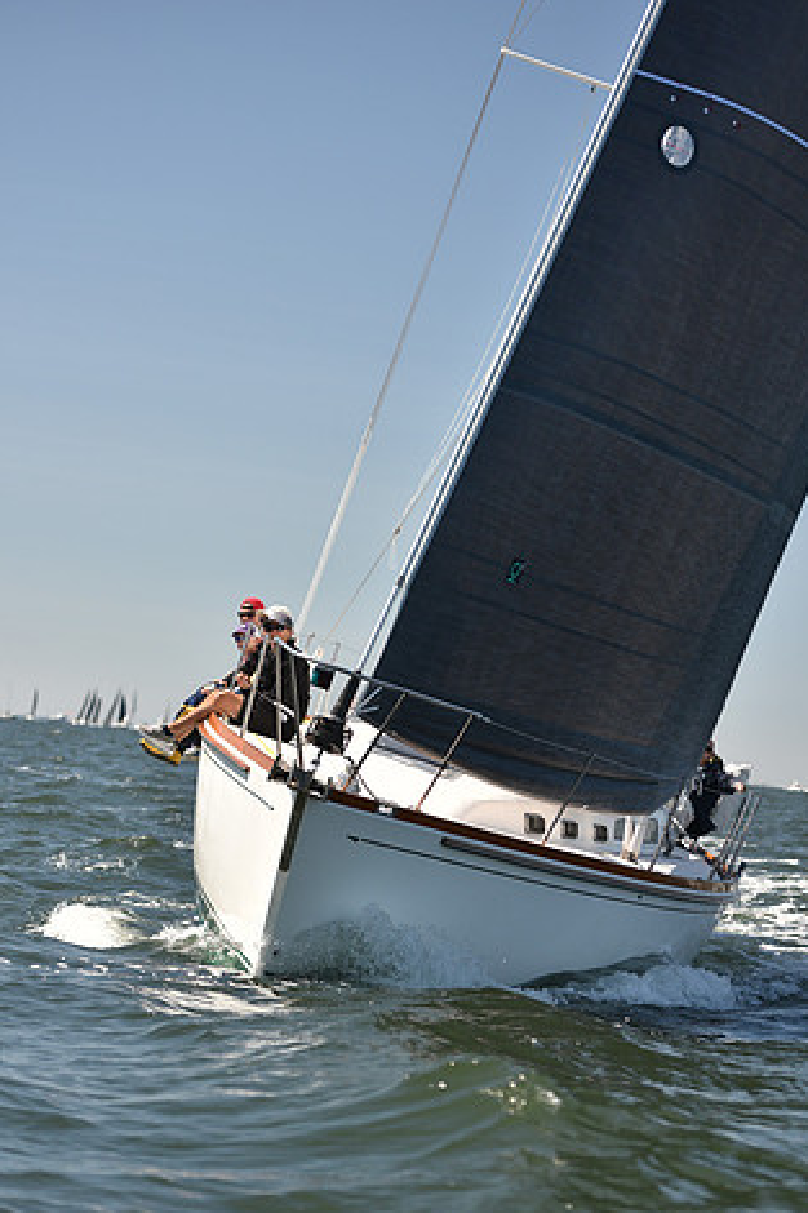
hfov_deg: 13.0
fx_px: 3537
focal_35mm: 105
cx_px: 414
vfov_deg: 19.4
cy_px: 741
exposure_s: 1/1250
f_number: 3.2
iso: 250
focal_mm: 85
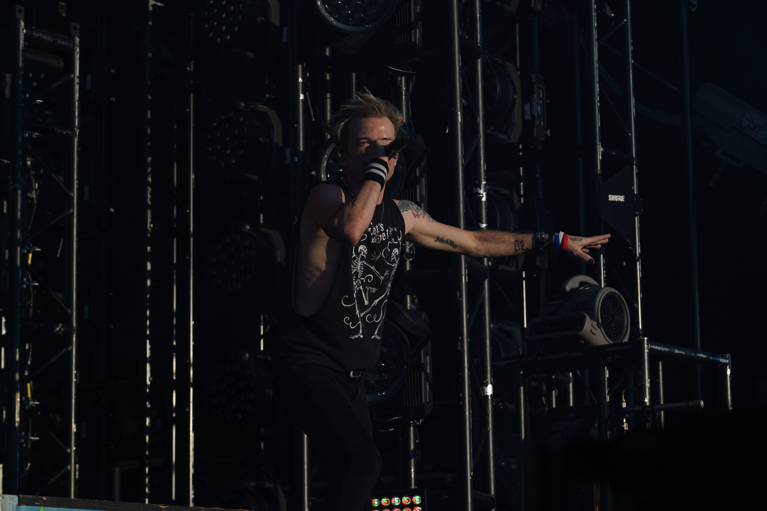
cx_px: 384
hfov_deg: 19.5
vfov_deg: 13.0
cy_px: 256
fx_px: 2237
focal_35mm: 105
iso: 100
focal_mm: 105
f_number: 7.1
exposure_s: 1/400
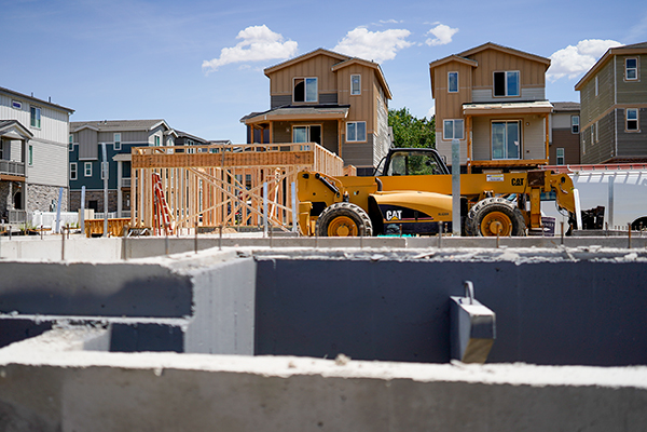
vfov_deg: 33.4
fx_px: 719
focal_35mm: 40
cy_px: 216
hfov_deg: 48.5
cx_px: 324
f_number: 2
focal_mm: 40
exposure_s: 1/5000
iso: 100
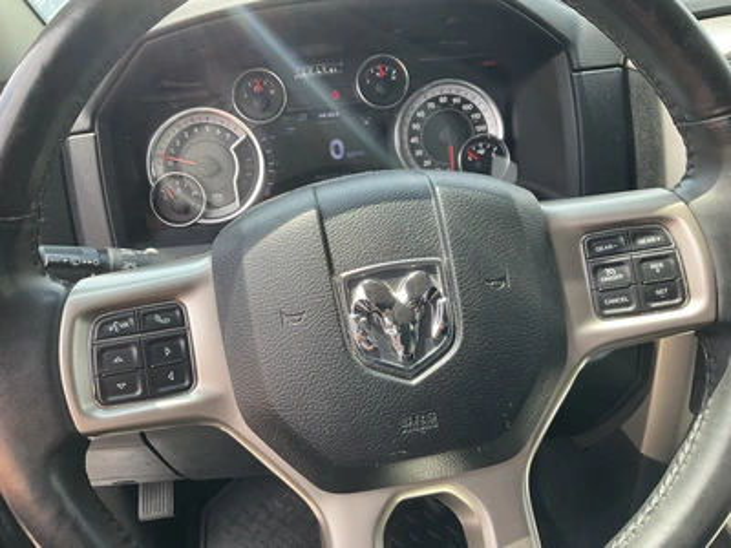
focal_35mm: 29
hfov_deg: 61.7
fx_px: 612
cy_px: 274
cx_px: 366
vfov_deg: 48.2
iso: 16
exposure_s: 1/134
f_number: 1.8
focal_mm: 3
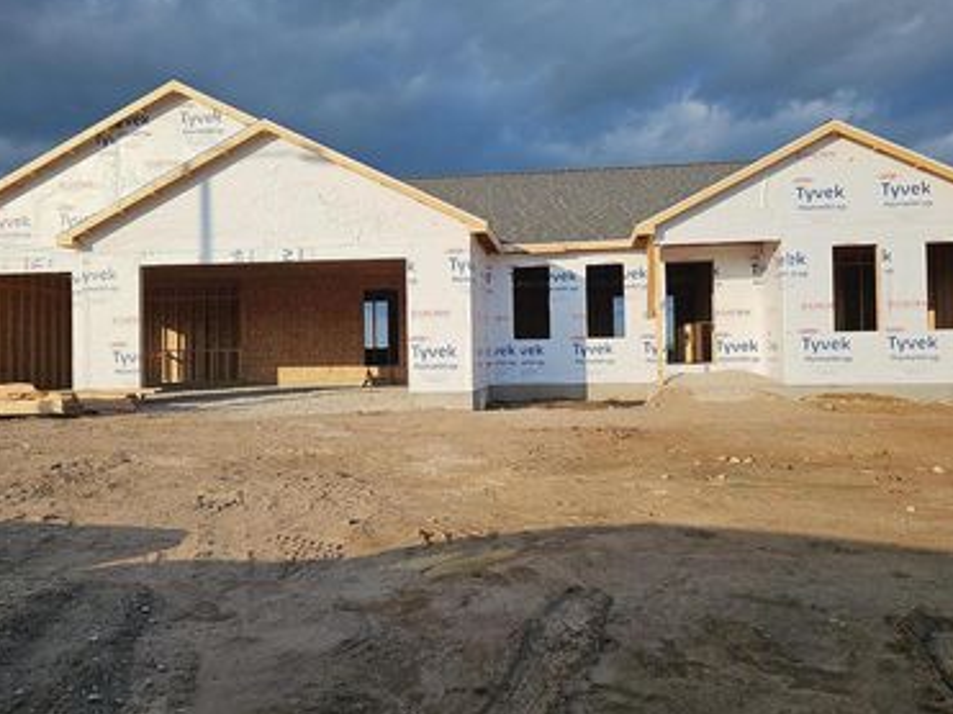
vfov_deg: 45.4
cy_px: 340
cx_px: 468
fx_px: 853
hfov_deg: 58.4
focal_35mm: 31
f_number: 1.7
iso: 50
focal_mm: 6.3
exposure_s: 1/885
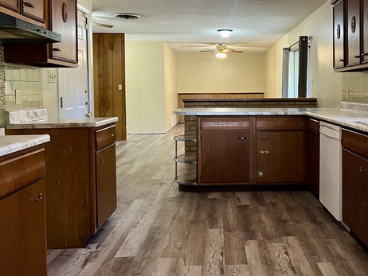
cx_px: 239
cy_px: 98
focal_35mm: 36
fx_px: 383
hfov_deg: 50.6
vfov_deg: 39.3
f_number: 1.5
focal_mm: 5.7
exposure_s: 1/60
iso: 320
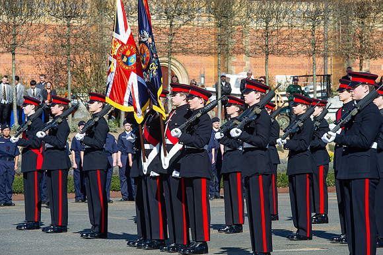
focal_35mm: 187
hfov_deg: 11.0
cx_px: 196
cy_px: 128
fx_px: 1989
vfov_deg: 7.3
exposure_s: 1/320
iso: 250
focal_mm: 180
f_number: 9
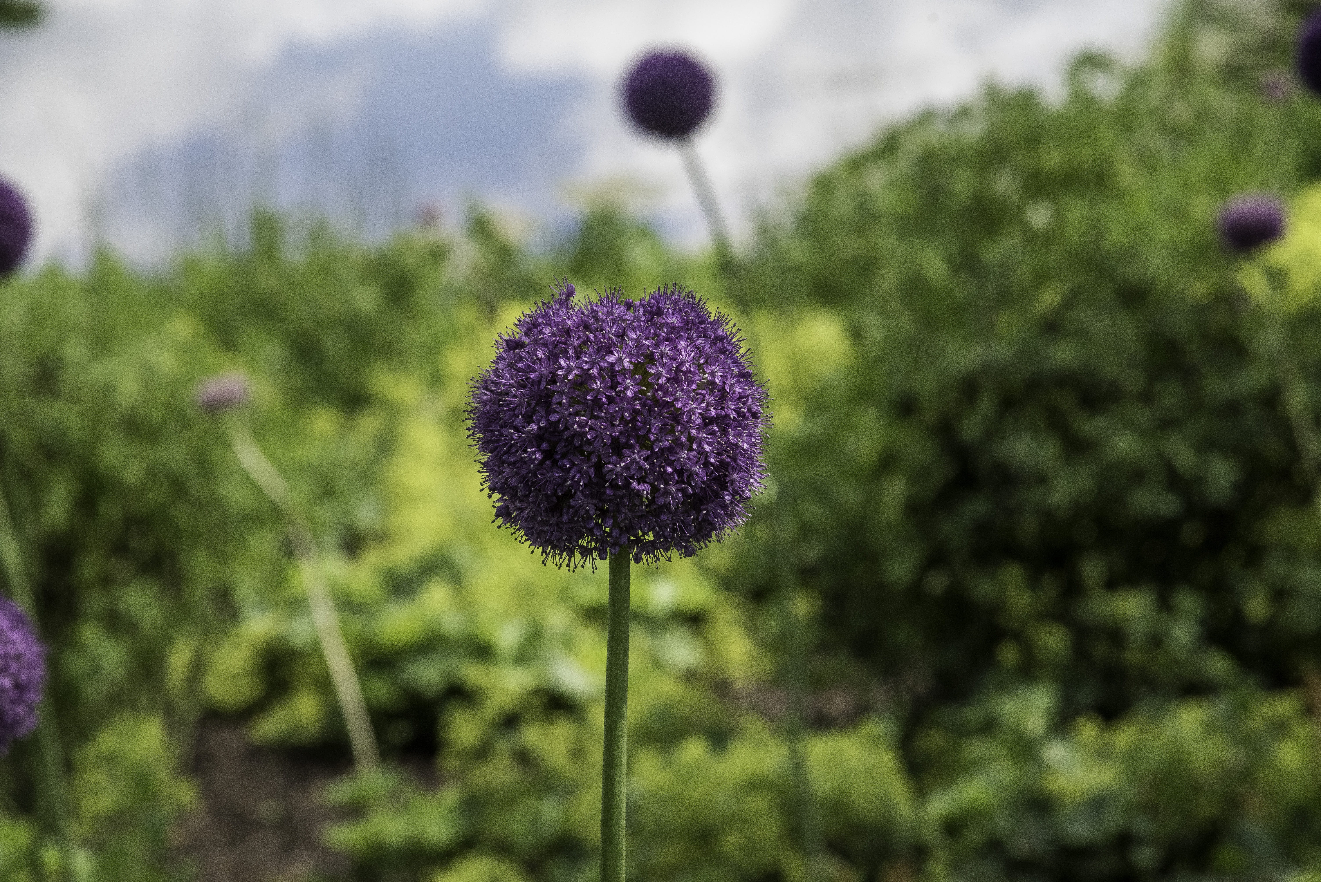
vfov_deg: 11.4
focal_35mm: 120
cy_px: 441
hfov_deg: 17.1
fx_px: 4405
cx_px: 660
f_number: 9
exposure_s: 1/2500
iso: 3200
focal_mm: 120
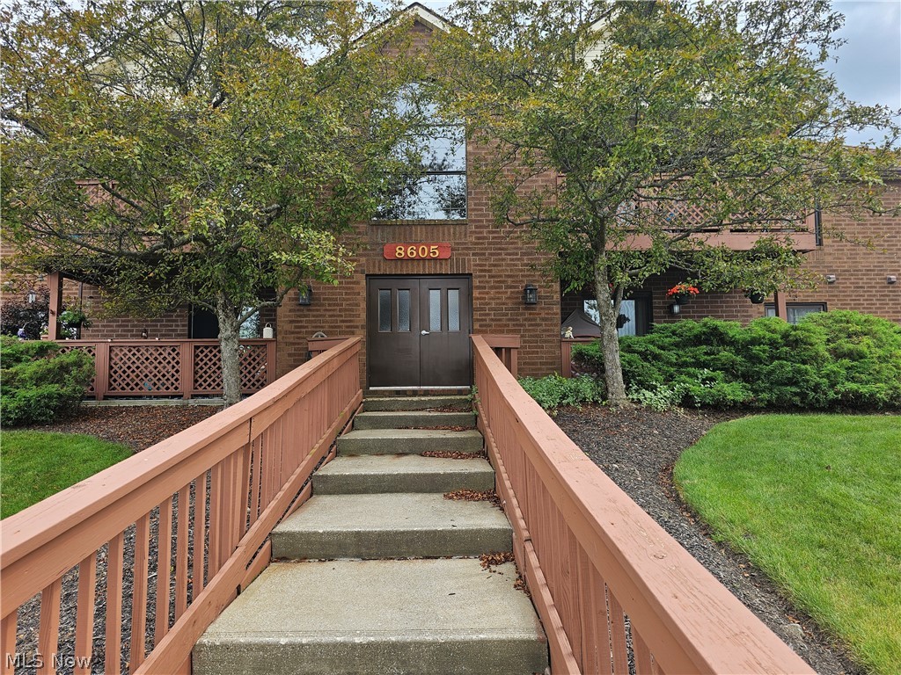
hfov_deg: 73.9
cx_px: 450
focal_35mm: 23
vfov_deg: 58.9
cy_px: 338
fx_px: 599
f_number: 1.7
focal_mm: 6.3
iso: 10
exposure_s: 1/195
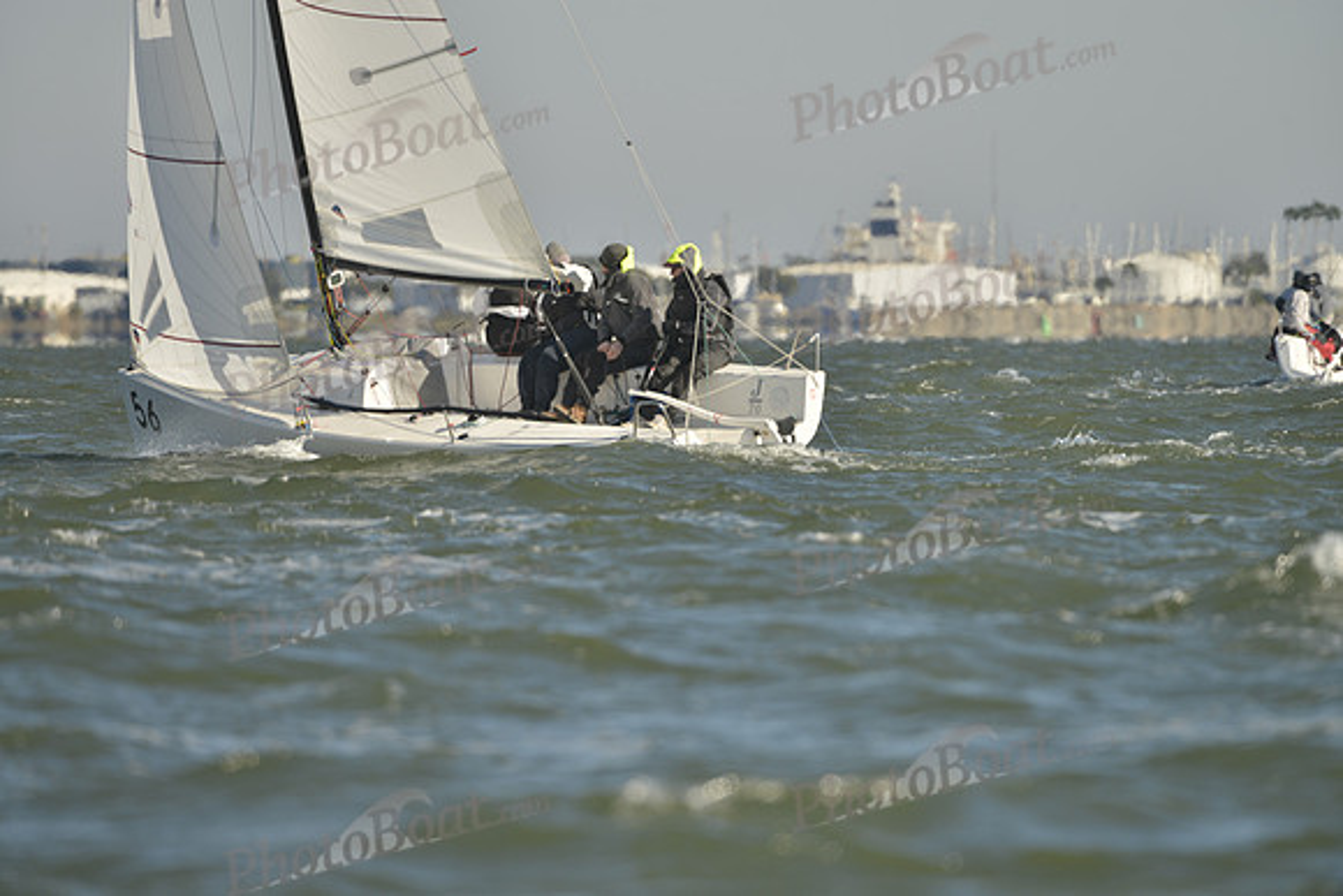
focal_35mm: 400
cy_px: 448
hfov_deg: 5.2
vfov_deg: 3.4
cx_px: 672
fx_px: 14925
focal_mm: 400
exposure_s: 1/1250
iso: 200
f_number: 5.6
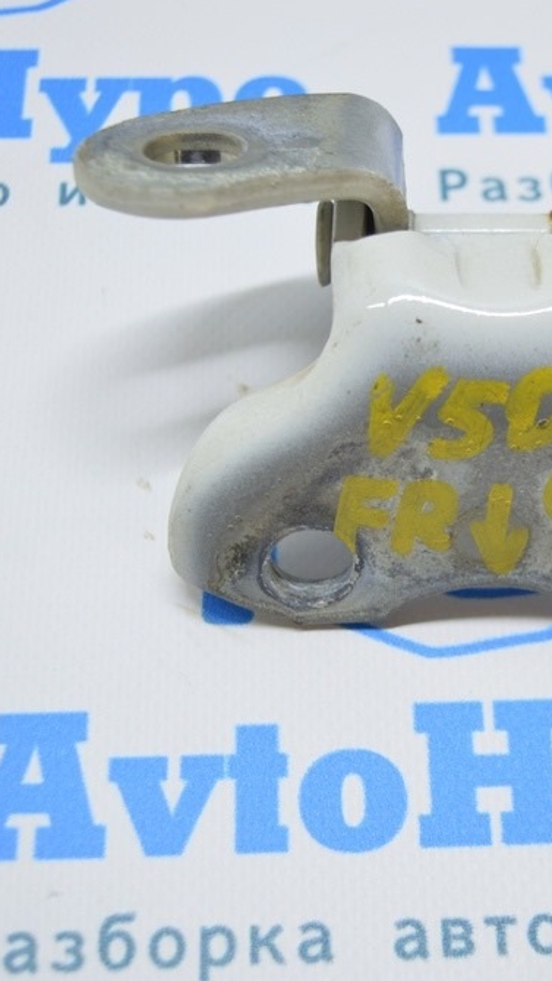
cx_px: 401
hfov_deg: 18.5
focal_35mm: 65
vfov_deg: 32.4
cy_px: 490
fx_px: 1686
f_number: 4
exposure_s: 1/50
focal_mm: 27
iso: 400
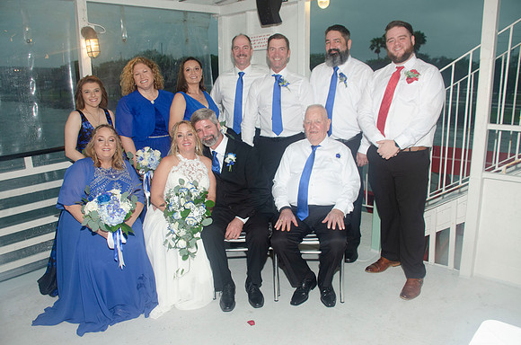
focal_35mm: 27
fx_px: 390
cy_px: 172
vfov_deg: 47.7
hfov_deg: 67.5
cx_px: 260
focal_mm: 18
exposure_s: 1/100
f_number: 5.6
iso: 400
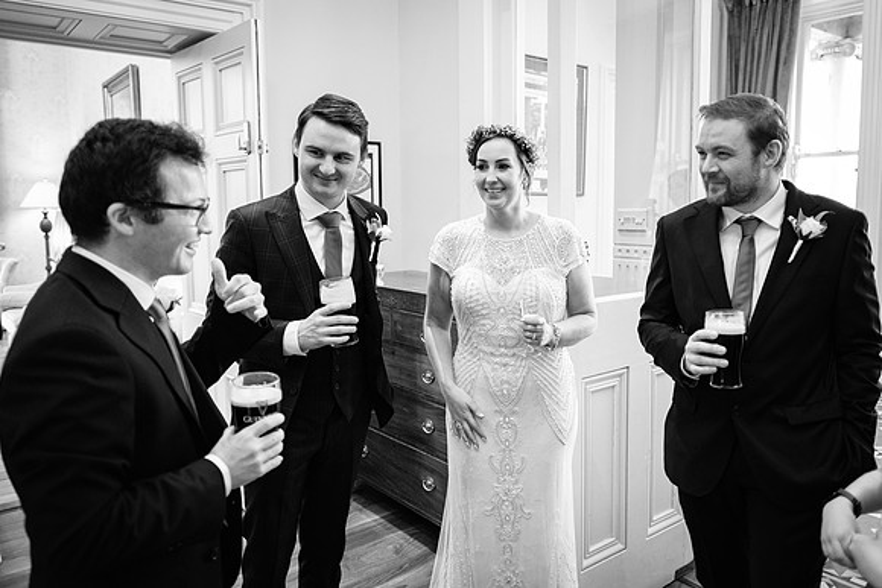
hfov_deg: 69.0
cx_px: 479
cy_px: 269
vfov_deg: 49.3
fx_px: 641
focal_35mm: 26
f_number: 1.6
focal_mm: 16
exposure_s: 1/160
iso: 2000
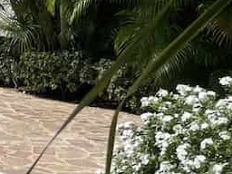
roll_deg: -1.4
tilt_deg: -0.6
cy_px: -36
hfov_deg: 13.1
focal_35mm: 122
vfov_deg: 11.9
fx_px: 818
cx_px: -287
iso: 32
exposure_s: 1/4464
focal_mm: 4.2
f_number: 1.6
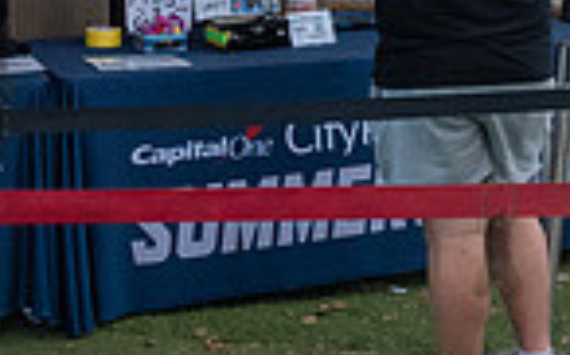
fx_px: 1785
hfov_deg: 18.1
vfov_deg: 11.1
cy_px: -122
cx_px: 345
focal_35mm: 115
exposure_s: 1/400
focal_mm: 24
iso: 2000
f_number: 3.5
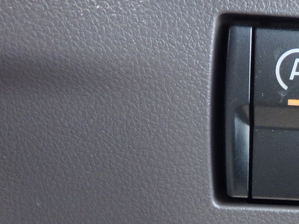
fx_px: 700
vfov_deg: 17.6
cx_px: 351
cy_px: 250
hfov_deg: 22.4
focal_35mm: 81
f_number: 3.5
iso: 250
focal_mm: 5
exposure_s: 1/80
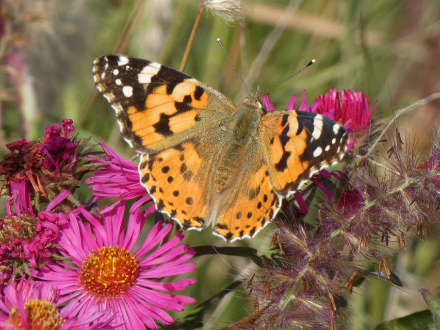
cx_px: 220
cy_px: 165
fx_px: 6547
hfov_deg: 3.8
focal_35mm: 515
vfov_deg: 2.9
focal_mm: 92.3
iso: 80
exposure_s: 1/125
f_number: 5.6
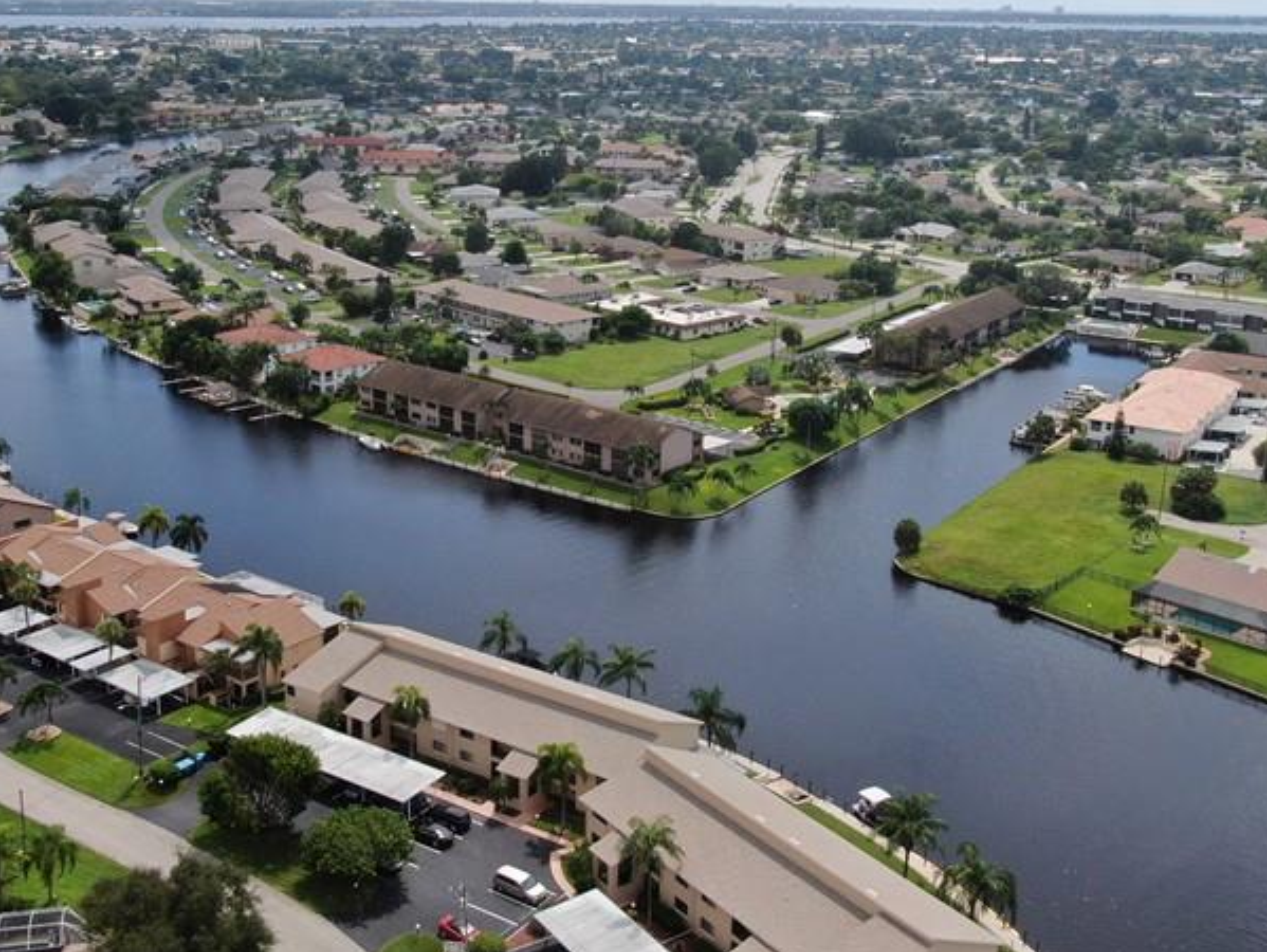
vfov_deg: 35.1
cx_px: 603
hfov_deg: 45.7
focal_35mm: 41
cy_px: 421
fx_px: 1502
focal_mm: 4.39
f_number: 2.8
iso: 100
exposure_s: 1/1600
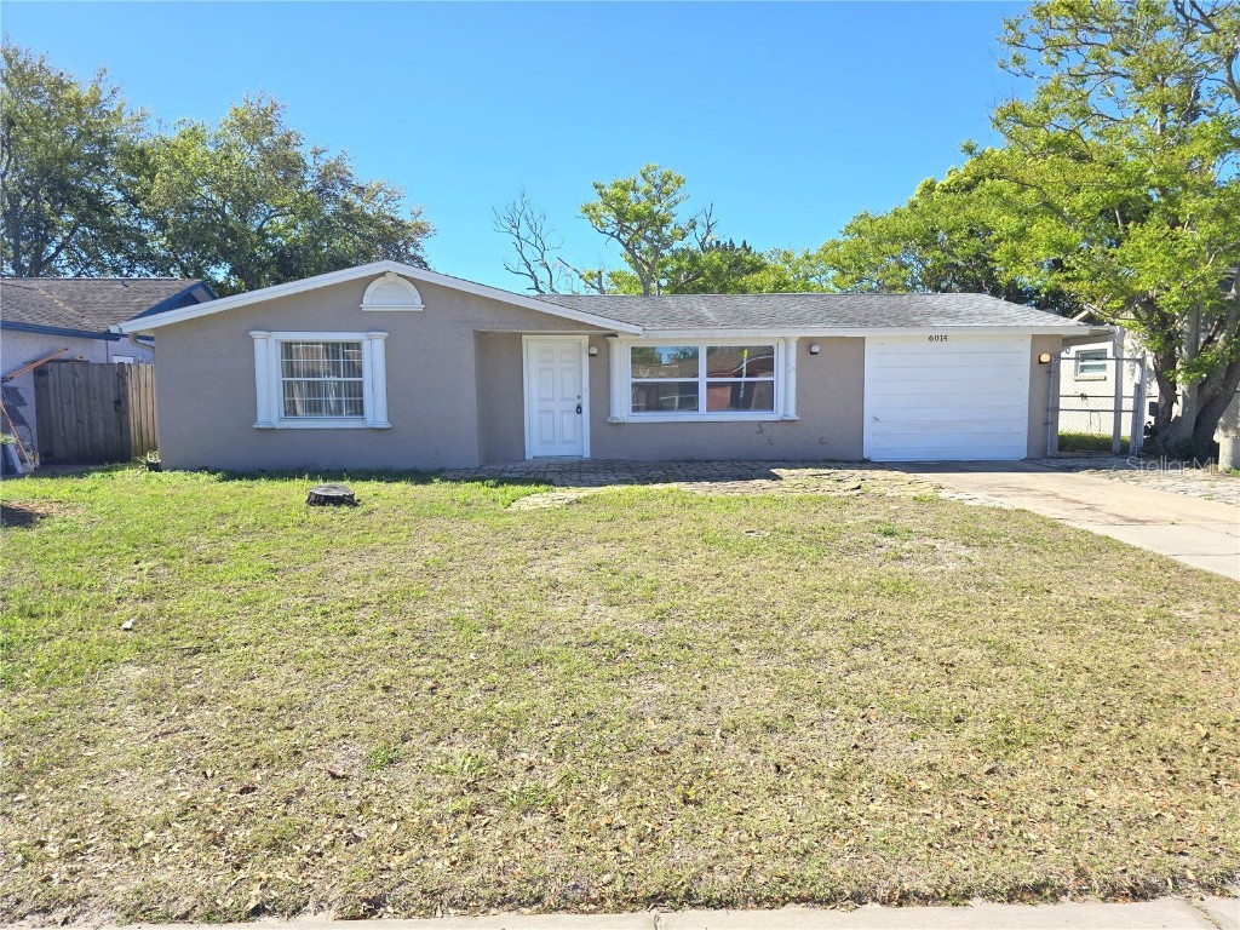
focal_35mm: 23
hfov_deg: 73.9
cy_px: 465
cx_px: 620
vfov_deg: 58.9
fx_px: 824
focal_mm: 6.3
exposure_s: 1/692
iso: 12
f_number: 1.7
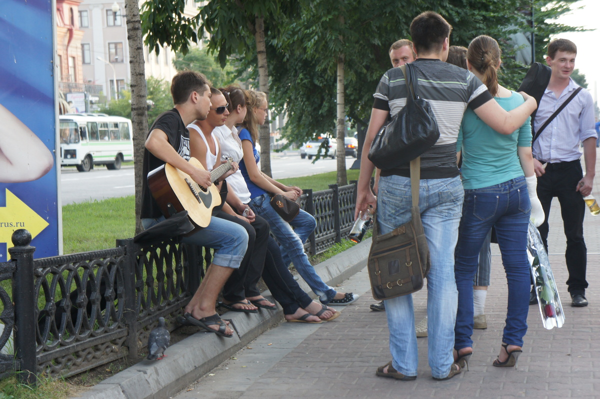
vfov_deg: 16.5
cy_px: 200
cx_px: 300
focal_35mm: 82
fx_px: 1374
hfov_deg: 24.6
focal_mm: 55
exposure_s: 1/100
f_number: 5.6
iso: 400
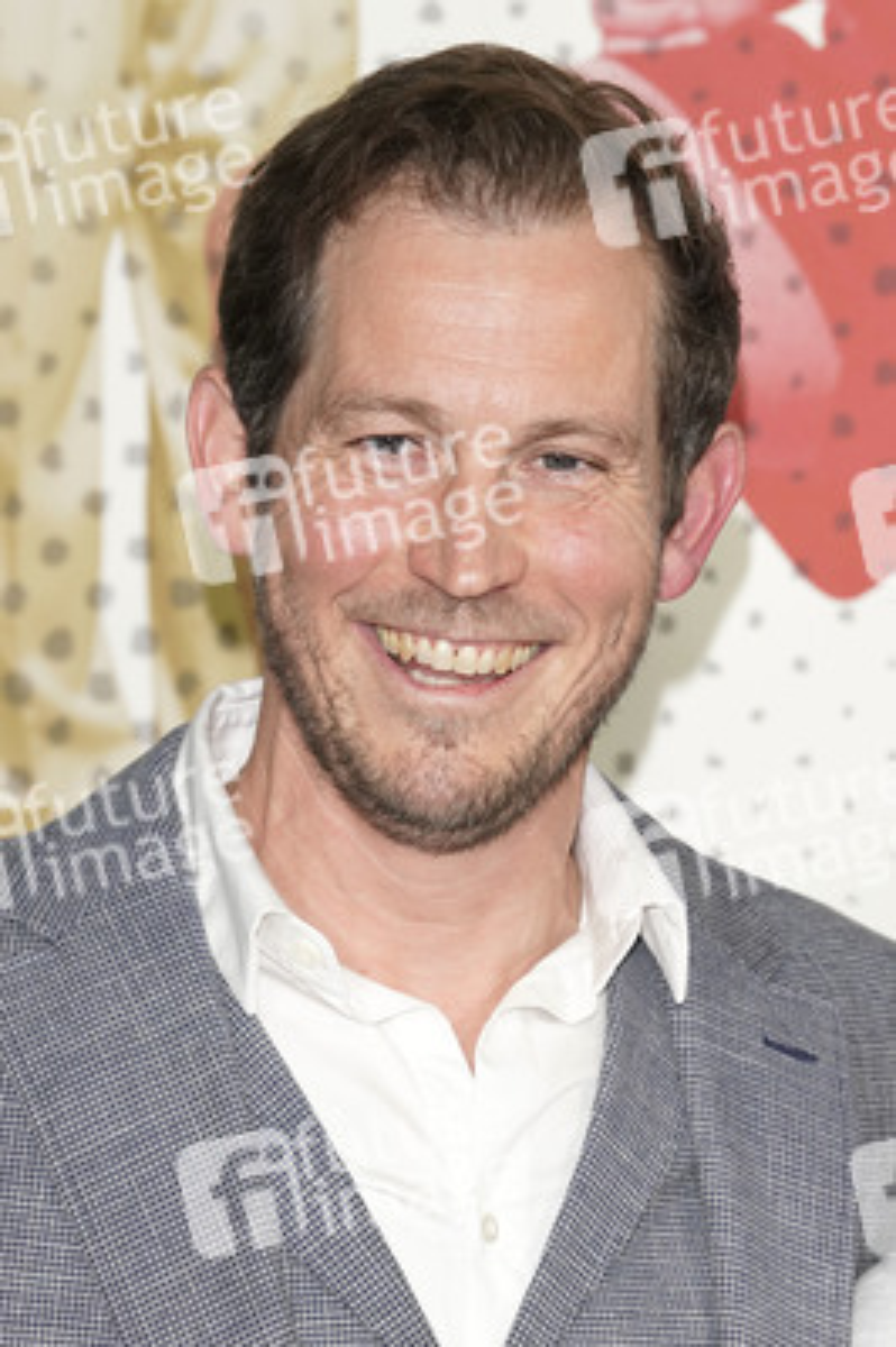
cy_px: 674
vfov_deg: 10.6
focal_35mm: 194
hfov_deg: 7.1
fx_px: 7255
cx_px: 448
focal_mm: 194
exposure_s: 1/250
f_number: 8
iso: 2000
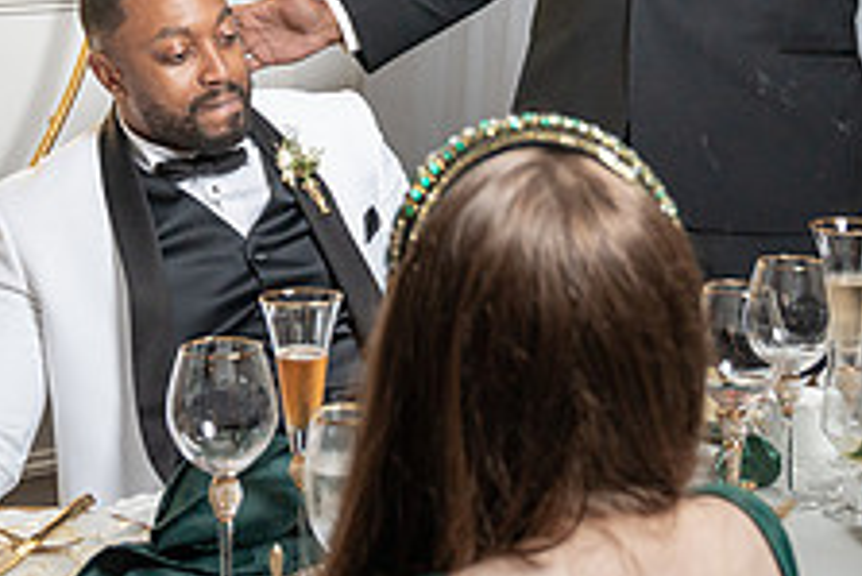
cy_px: -59
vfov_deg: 12.8
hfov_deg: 19.4
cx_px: 363
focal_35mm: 105
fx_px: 2516
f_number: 4
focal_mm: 37
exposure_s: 1/200
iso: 500
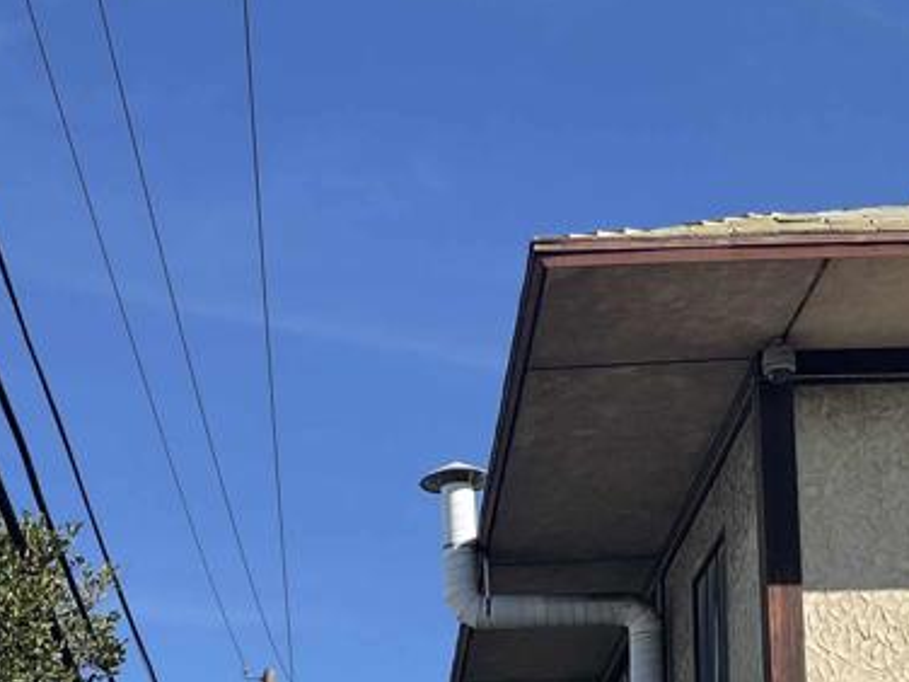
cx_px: 360
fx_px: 2075
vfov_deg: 17.5
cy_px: 878
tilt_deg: +7.9
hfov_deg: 24.7
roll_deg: +1.0
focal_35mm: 79
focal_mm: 3
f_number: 1.8
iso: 16
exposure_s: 1/1912
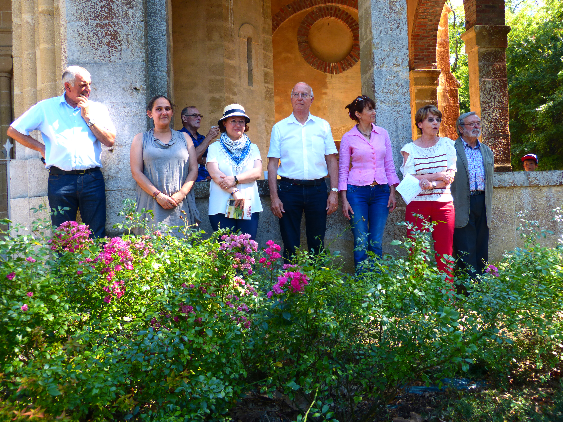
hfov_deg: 51.4
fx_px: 586
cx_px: 282
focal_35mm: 36
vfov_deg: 39.7
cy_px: 211
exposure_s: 1/80
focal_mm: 6.3
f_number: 3.1
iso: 100
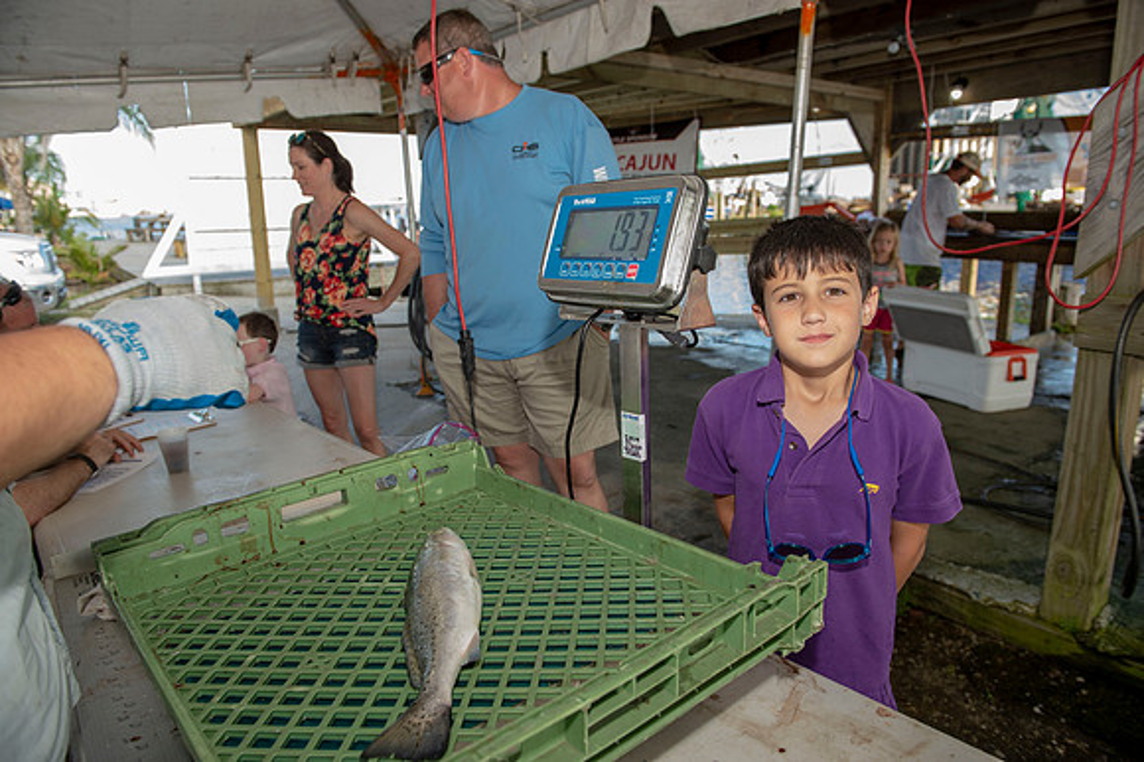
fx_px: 762
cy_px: 381
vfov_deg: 53.1
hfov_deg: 73.8
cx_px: 572
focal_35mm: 24
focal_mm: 24
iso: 50
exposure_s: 1/60
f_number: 5
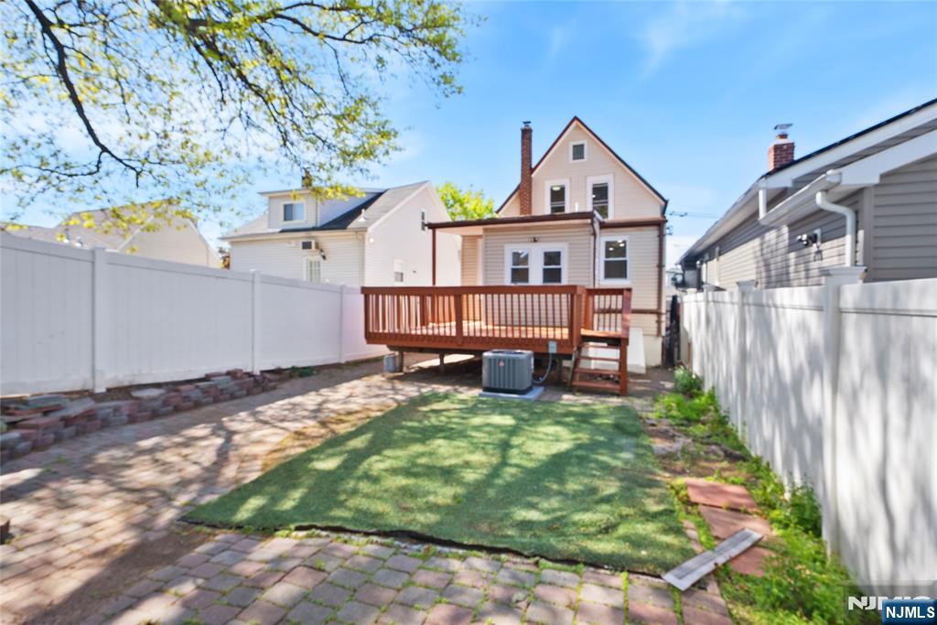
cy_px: 312
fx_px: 416
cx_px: 468
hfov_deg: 96.7
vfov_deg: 73.8
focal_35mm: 16
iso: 100
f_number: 8
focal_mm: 16
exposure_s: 1/100
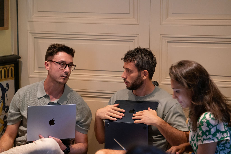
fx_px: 847
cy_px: 77
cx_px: 116
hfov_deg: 15.5
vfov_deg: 10.4
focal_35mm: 132
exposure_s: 1/250
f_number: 2.8
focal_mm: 132
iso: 6400
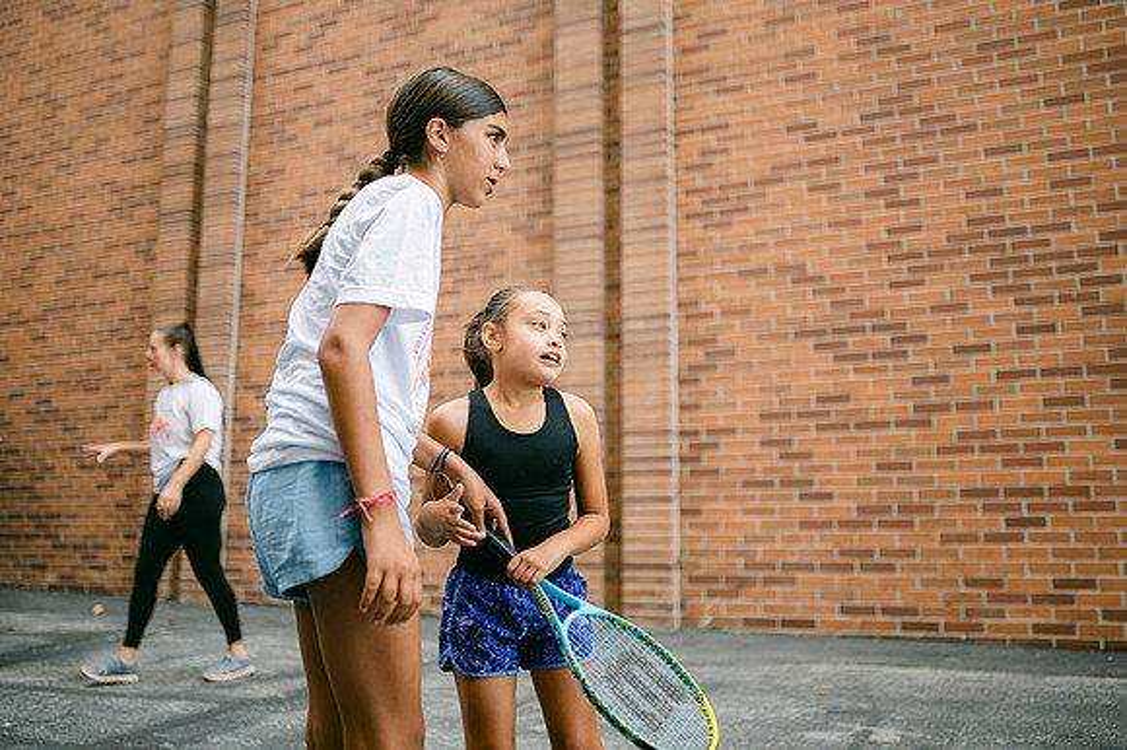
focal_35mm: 35
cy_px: 375
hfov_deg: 54.5
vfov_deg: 37.8
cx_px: 564
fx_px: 1095
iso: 100
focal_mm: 35
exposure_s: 1/500
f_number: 1.4
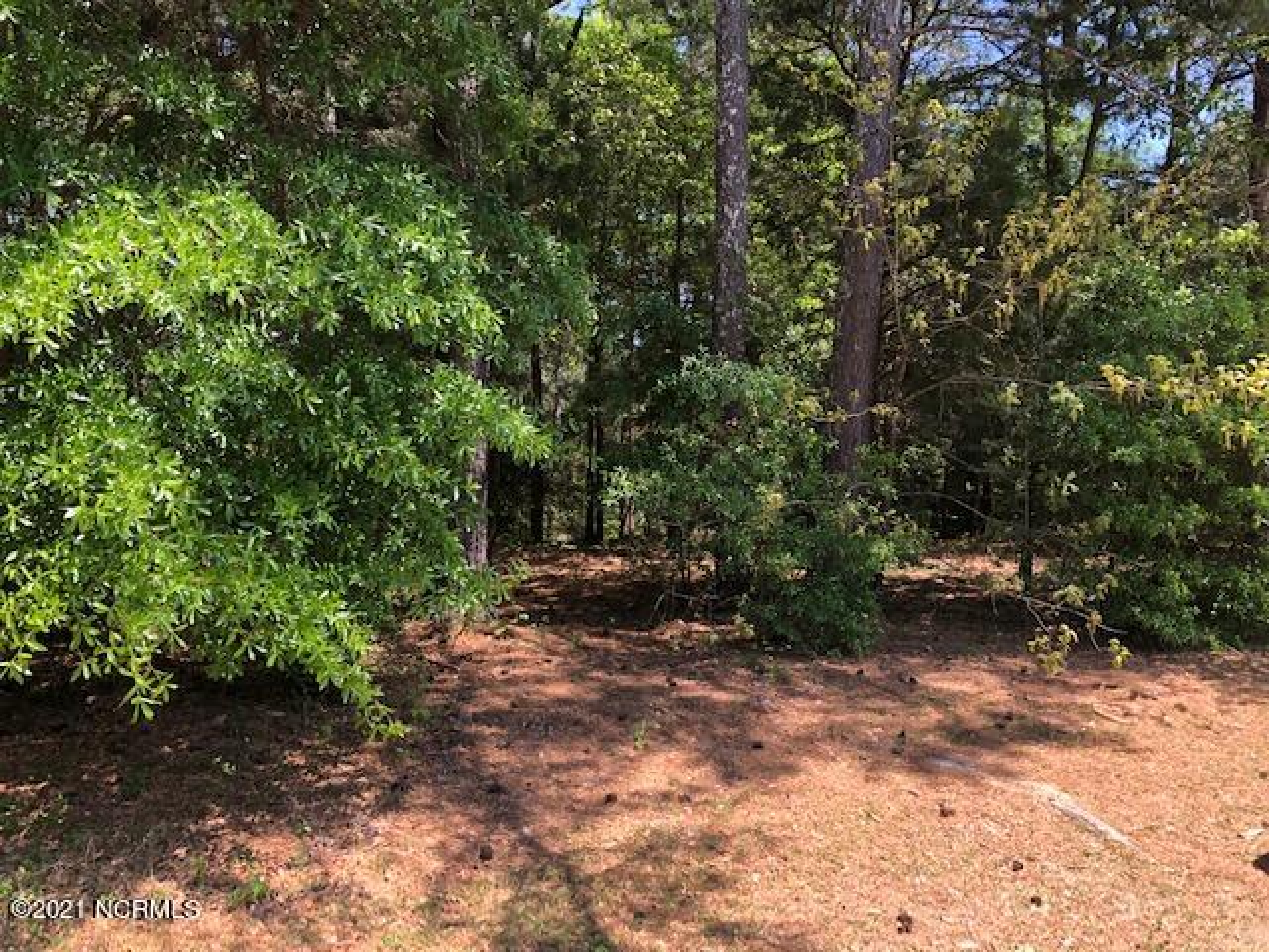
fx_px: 1026
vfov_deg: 49.7
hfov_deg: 63.4
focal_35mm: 28
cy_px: 476
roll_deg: -1.5
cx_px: 634
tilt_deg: -3.0
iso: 20
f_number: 1.8
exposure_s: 1/169
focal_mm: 4
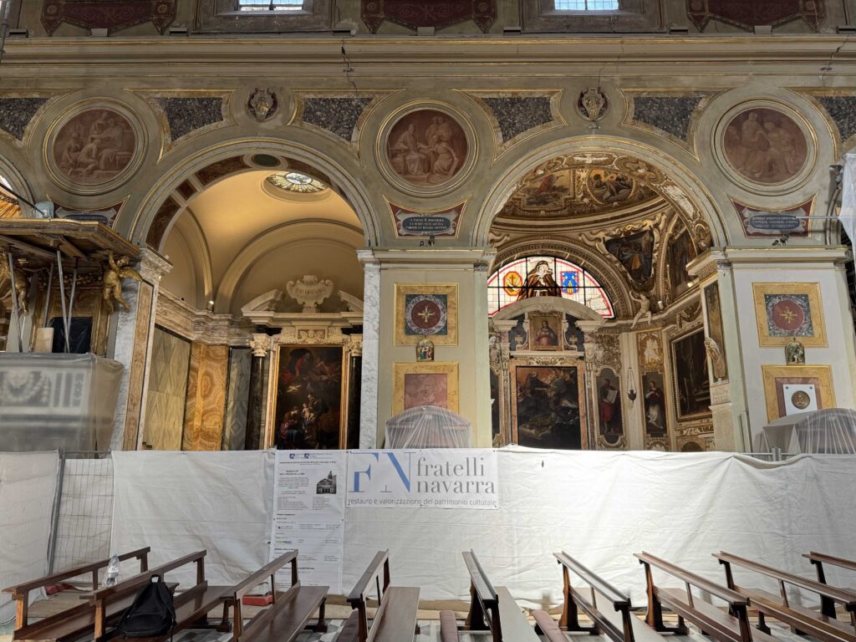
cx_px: 428
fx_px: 593
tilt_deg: +11.5
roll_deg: -0.3
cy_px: 321
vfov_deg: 56.8
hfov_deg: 71.6
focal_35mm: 24
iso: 125
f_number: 1.78
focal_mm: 6.76
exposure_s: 1/121
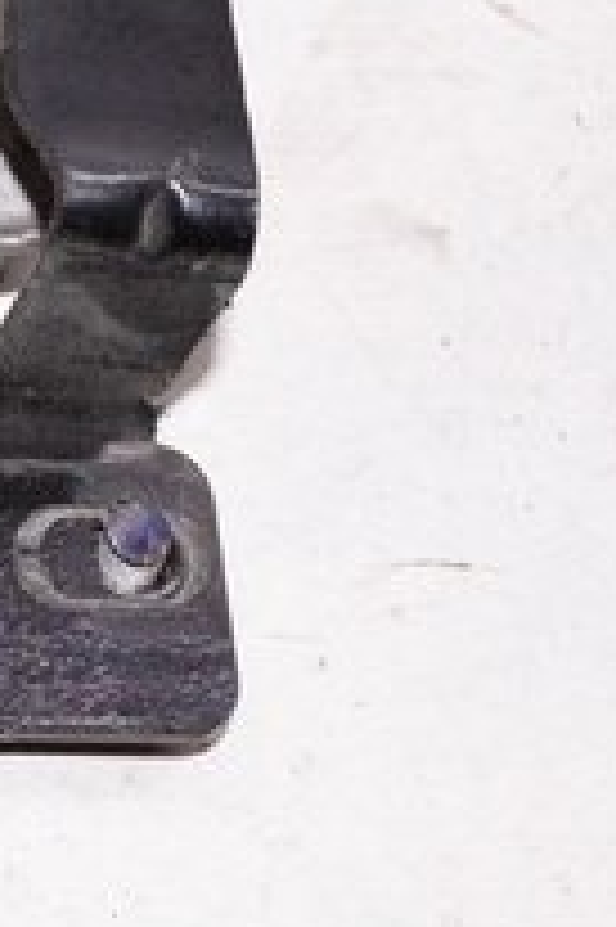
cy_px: -358
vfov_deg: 12.1
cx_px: -940
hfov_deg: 7.7
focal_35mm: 164
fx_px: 4216
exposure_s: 1/160
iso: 1600
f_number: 8
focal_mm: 22
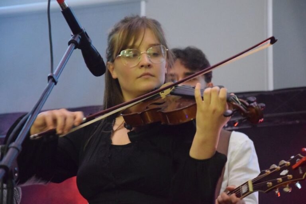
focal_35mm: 135
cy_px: 102
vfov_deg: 10.2
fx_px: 1147
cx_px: 153
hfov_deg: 15.2
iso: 12800
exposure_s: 1/50
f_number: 5.6
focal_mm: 90
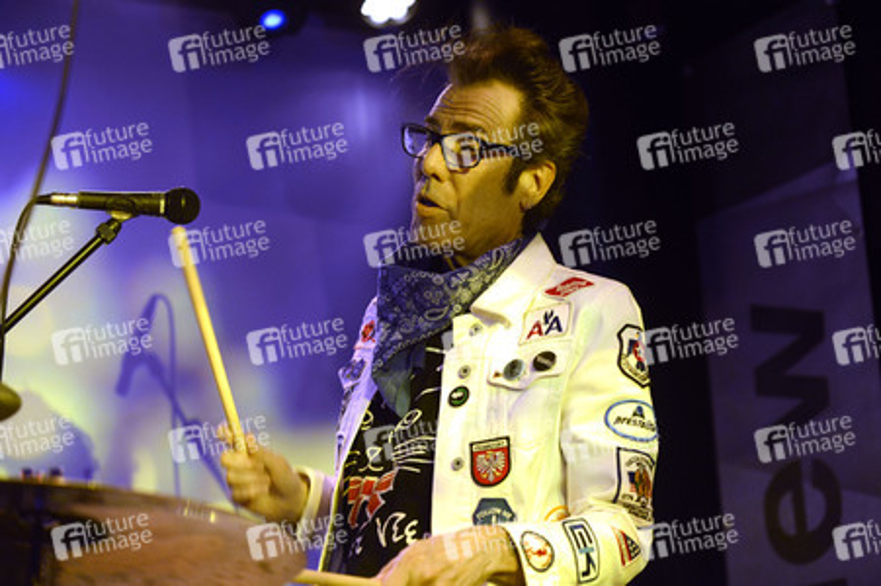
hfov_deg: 28.9
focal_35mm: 70
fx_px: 1712
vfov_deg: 19.4
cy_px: 293
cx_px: 440
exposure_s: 1/160
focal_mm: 70
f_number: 2.8
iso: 2000
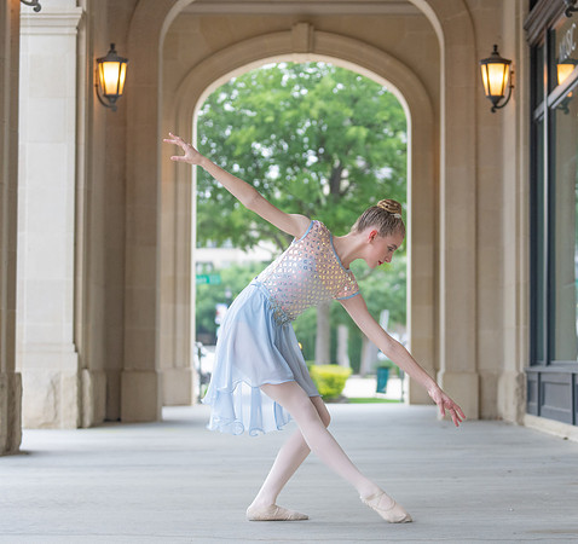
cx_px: 332
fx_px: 1656
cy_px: 277
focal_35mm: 90
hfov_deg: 19.8
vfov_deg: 18.7
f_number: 2.8
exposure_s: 1/320
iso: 800
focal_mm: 70
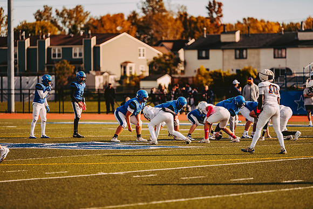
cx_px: 156
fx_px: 1739
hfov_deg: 10.3
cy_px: 104
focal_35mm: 200
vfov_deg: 6.9
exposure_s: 1/1600
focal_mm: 200
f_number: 2.8
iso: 160
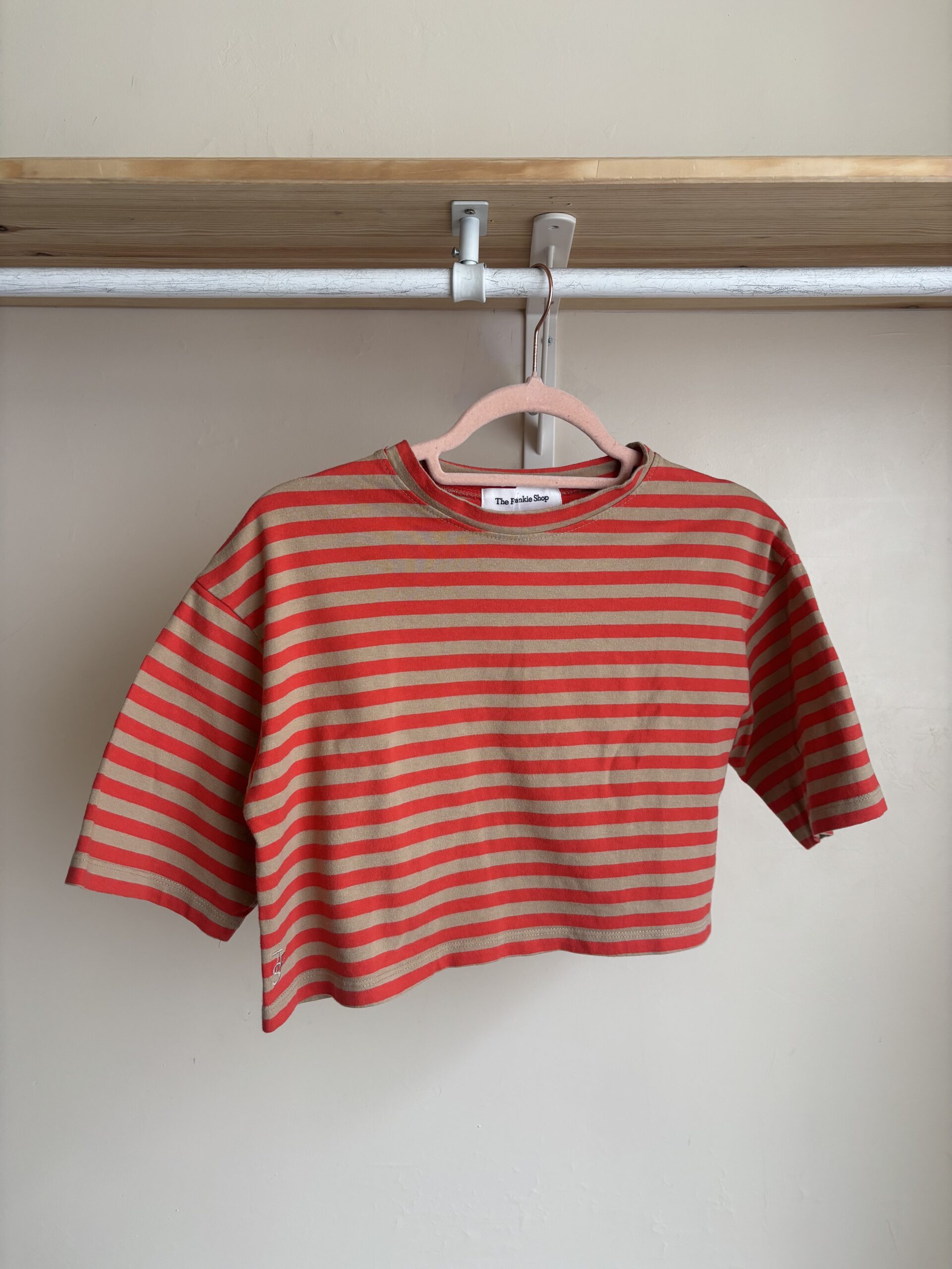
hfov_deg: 53.1
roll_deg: -0.3
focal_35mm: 26
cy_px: 634
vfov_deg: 67.3
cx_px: 476
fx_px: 953
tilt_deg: -4.0
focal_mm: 5.96
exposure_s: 1/121
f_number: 1.6
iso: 80
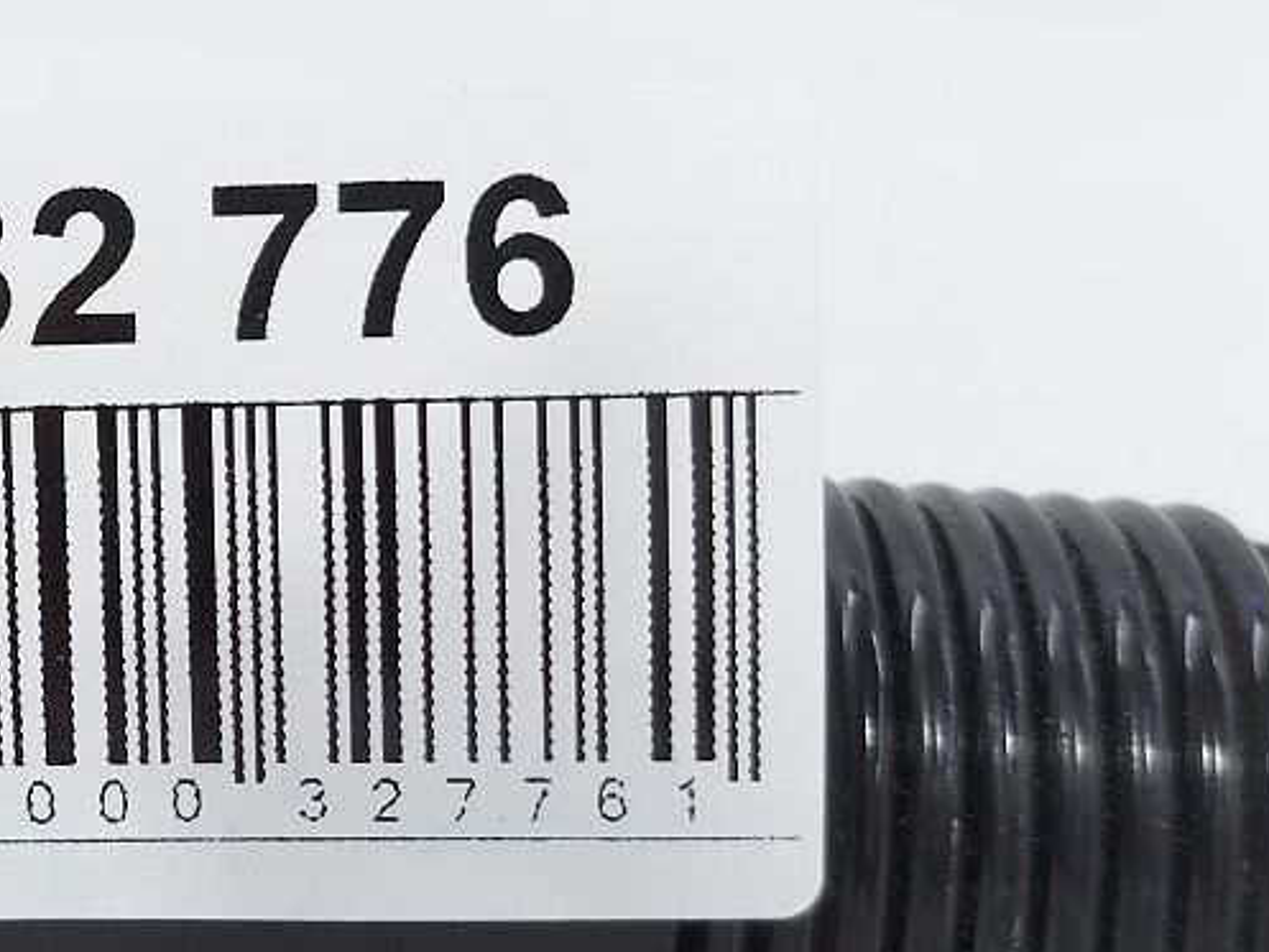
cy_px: 426
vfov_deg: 21.9
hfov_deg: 27.9
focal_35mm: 67
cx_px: 134
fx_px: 2457
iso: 64
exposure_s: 1/50
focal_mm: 5.23
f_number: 1.8
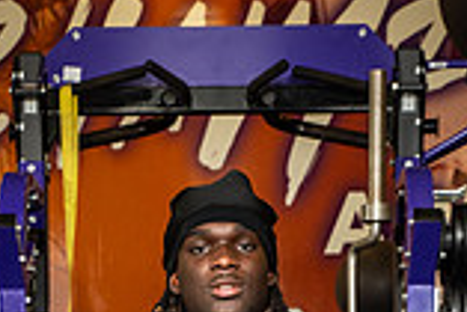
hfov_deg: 16.2
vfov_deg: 10.0
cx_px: 229
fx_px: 1636
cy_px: 654
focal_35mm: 126
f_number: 7.1
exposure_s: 1/250
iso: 800
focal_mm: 44
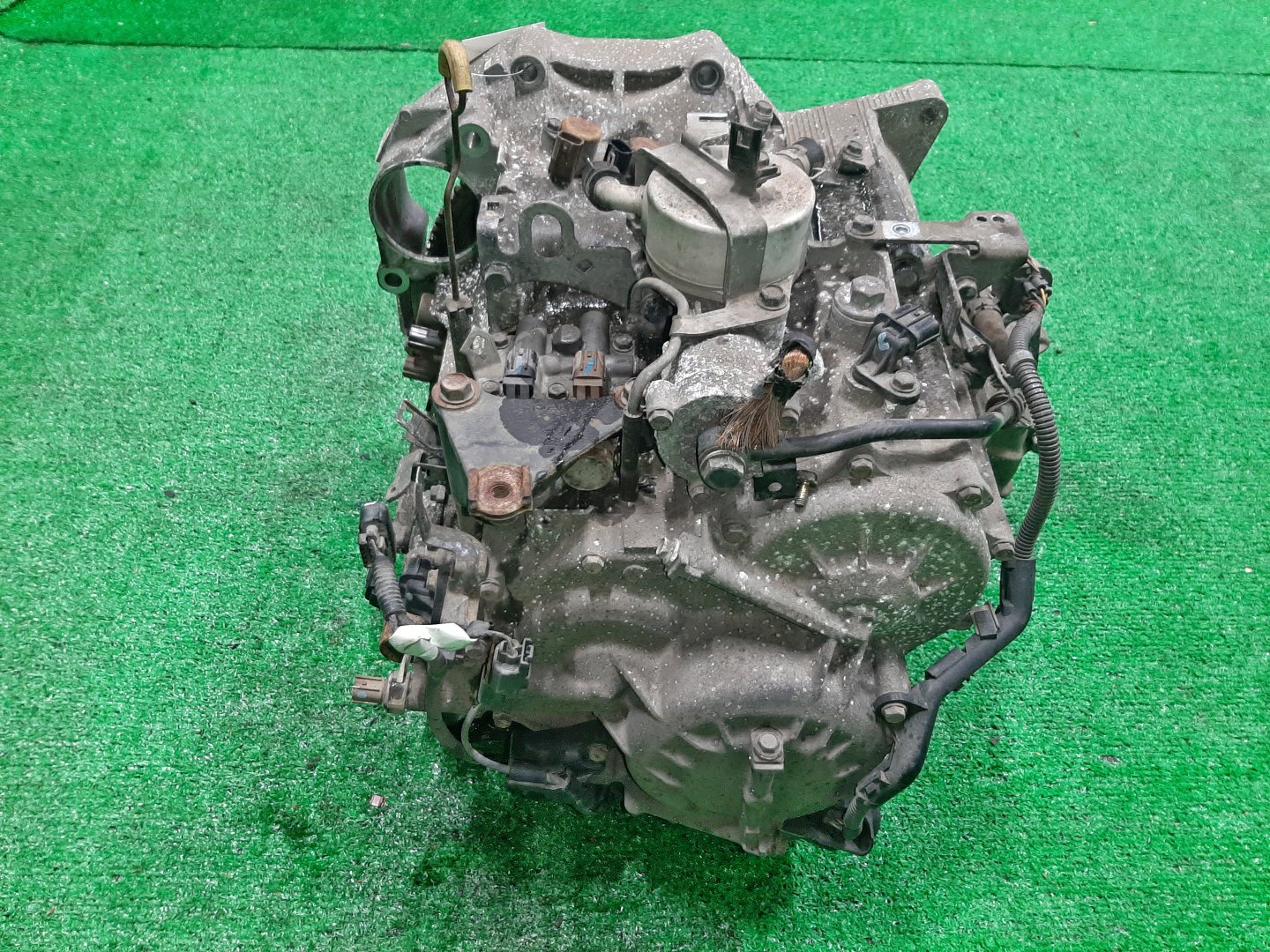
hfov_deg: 67.3
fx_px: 954
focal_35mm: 26
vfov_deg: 53.1
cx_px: 635
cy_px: 476
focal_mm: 3.93
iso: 165
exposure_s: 1/50
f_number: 1.7
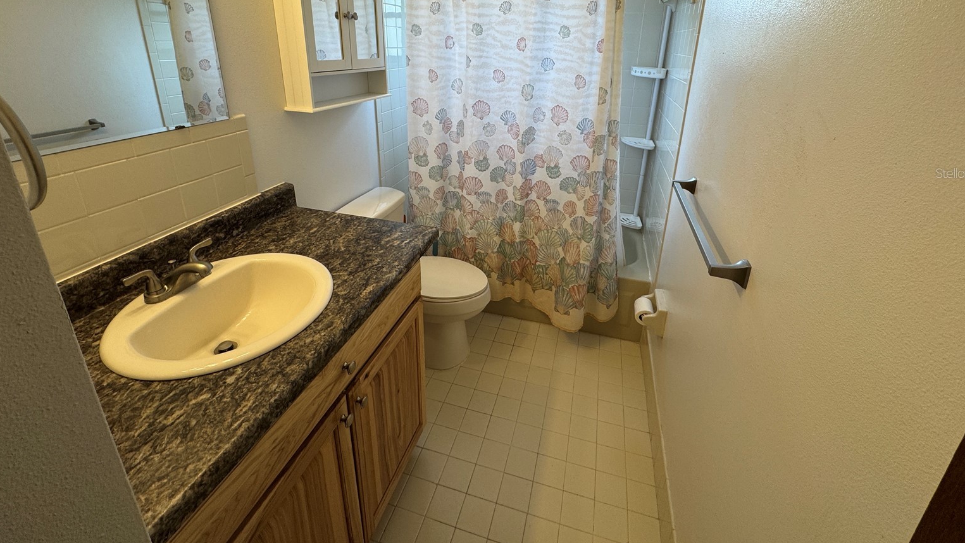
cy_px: 173
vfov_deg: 65.0
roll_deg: -1.3
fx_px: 409
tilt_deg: -18.5
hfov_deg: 99.4
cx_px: 489
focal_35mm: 16
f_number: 2.2
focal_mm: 2.22
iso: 80
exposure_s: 1/120
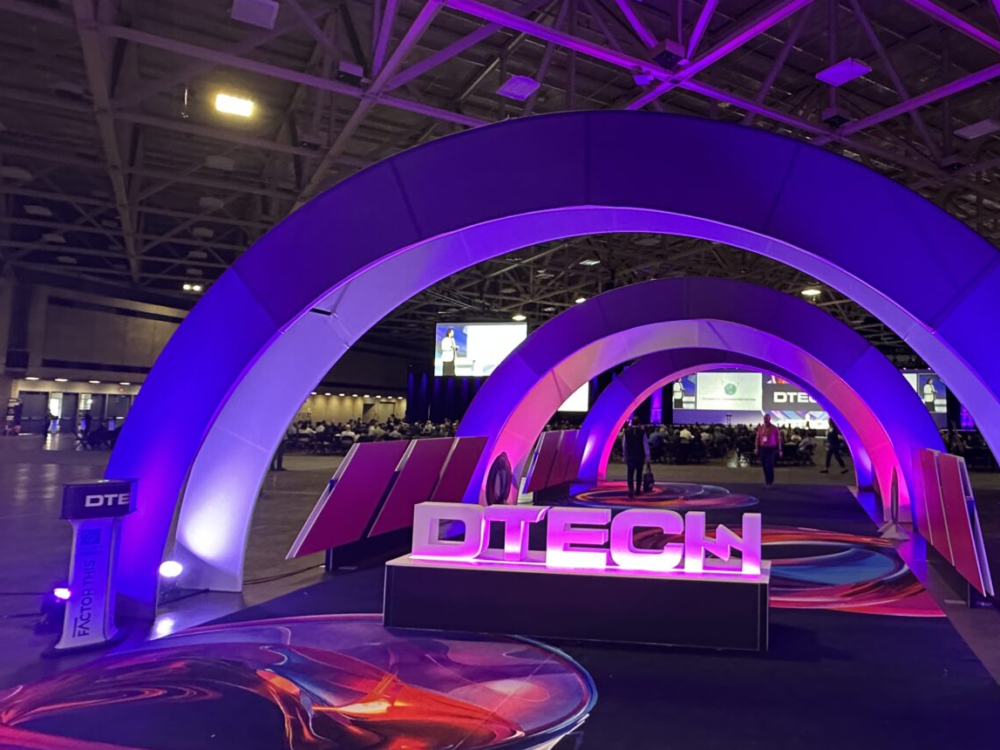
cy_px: 349
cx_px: 692
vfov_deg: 54.8
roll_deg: -0.7
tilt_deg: +4.4
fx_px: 722
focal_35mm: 25
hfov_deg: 66.9
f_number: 2.2
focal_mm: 2.22
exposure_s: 1/41
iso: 500
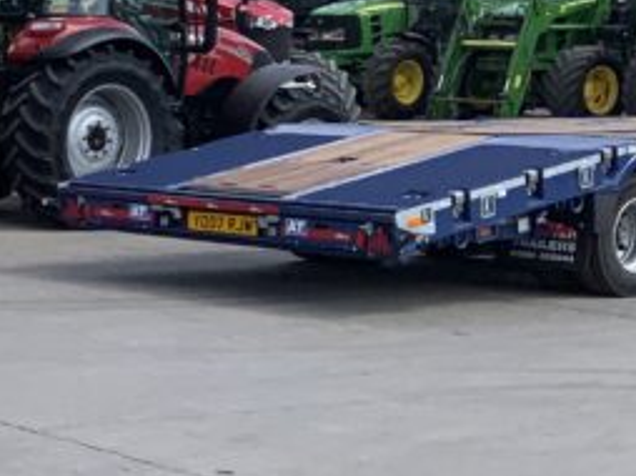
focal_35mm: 117
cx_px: -644
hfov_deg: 14.1
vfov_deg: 12.6
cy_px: 135
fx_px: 2148
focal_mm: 3
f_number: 1.8
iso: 16
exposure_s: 1/1342
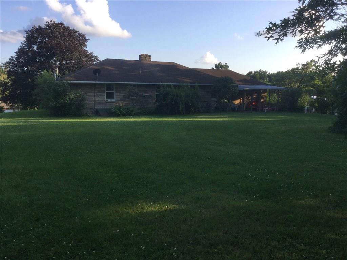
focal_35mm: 31
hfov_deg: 58.4
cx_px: 174
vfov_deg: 45.4
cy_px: 130
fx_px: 311
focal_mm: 3.3
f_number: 2.4
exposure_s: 1/413
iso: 25
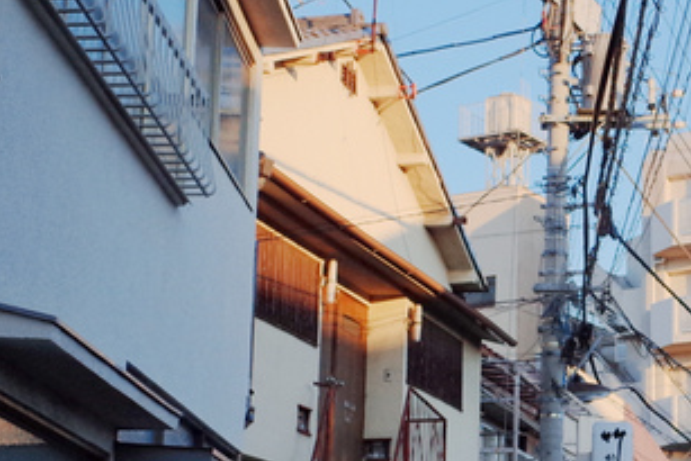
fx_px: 1747
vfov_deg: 14.9
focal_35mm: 91
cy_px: 396
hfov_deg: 21.4
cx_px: 727
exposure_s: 1/2000
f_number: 2.8
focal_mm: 18.3
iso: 400
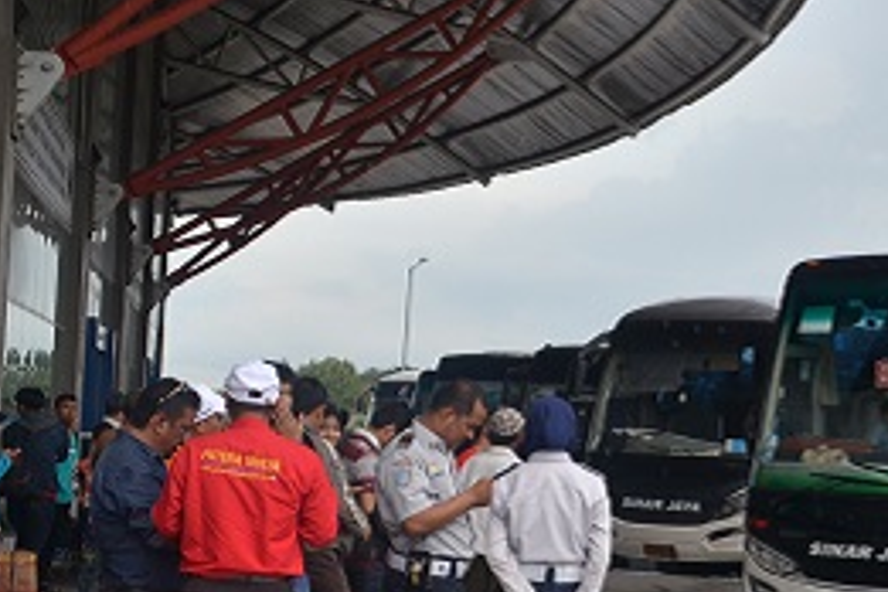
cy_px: 357
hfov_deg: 24.4
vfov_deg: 17.5
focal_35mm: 78
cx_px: 948
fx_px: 1924
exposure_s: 1/400
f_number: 5.6
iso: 180
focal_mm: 18
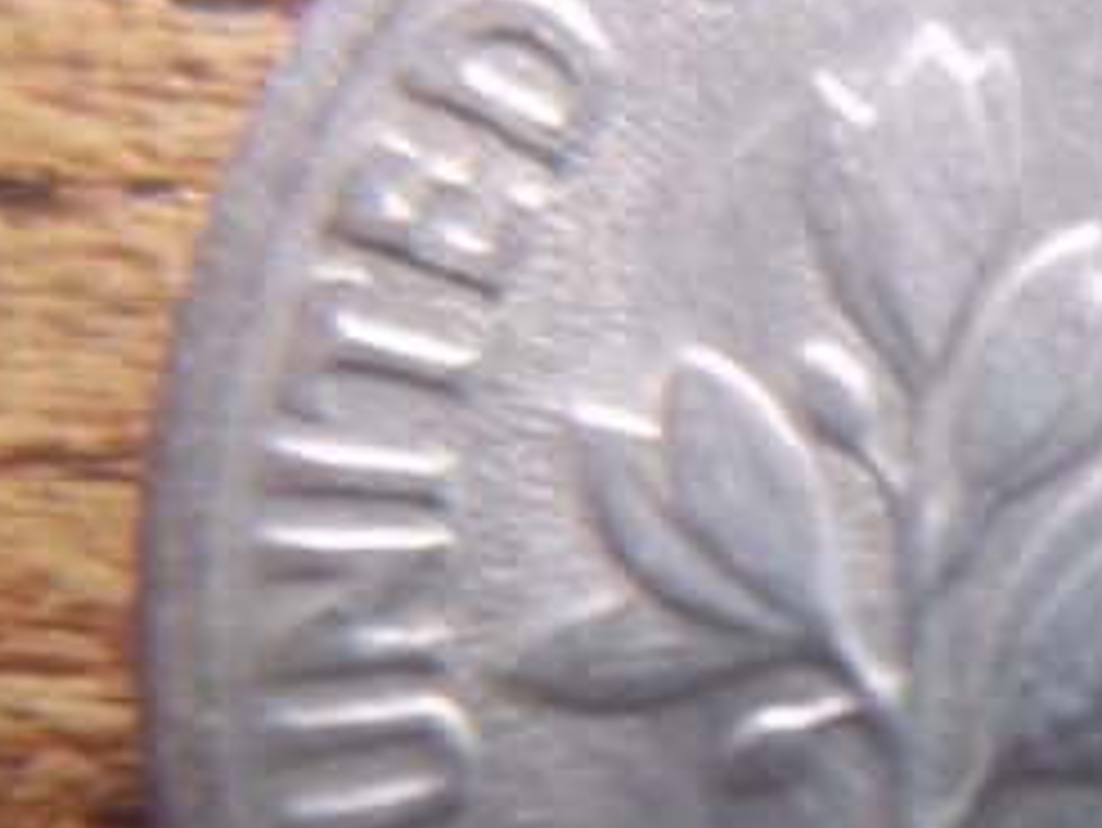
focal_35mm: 88
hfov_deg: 21.0
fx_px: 2803
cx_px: 1255
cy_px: 666
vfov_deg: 16.7
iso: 80
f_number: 3.1
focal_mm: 6.5
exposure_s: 1/60
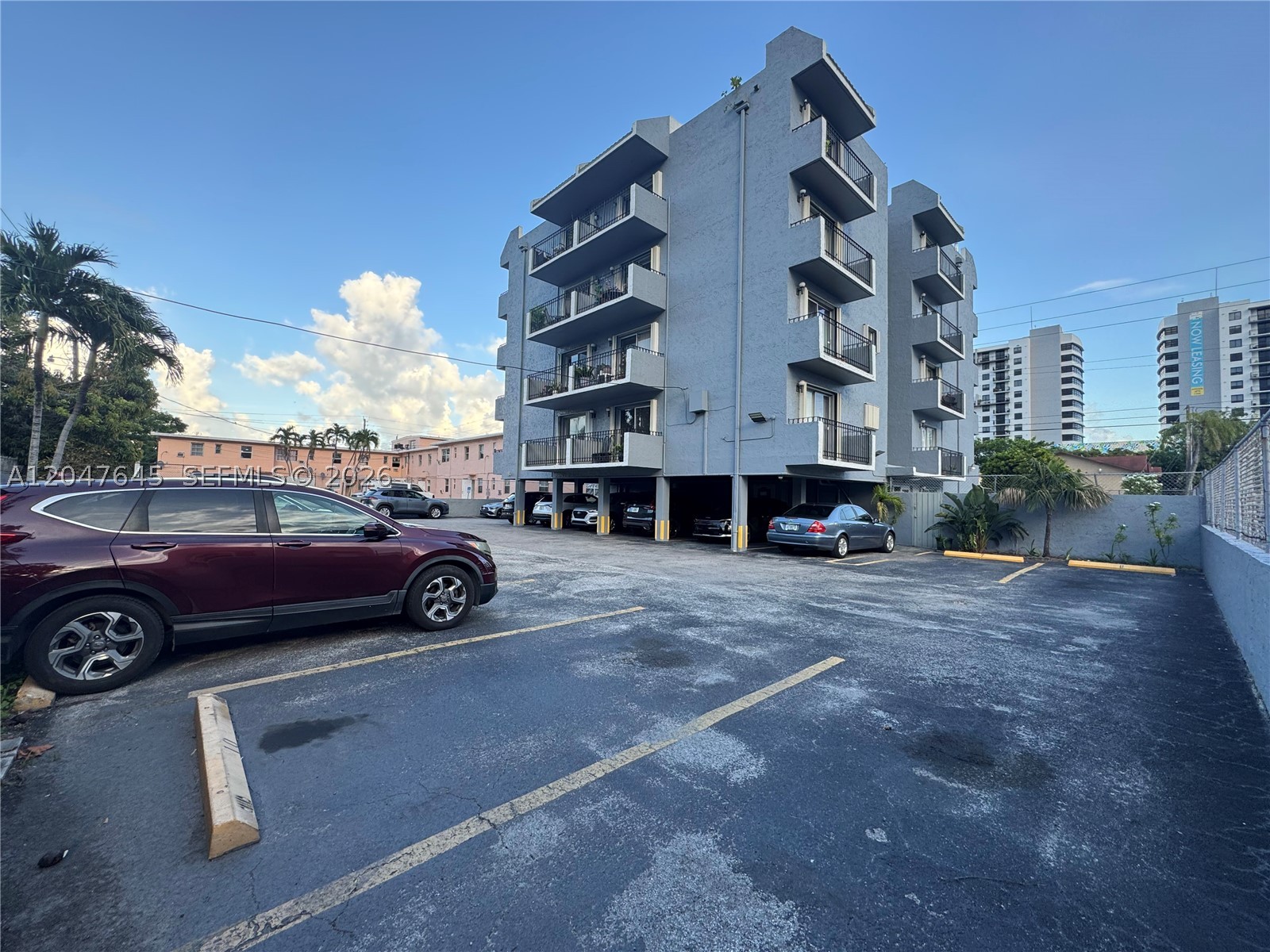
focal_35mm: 14
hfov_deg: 102.1
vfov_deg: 85.7
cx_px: 635
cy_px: 476
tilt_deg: +1.3
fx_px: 514
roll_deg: -1.8
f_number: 2.2
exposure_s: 1/174
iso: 40
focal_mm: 2.22
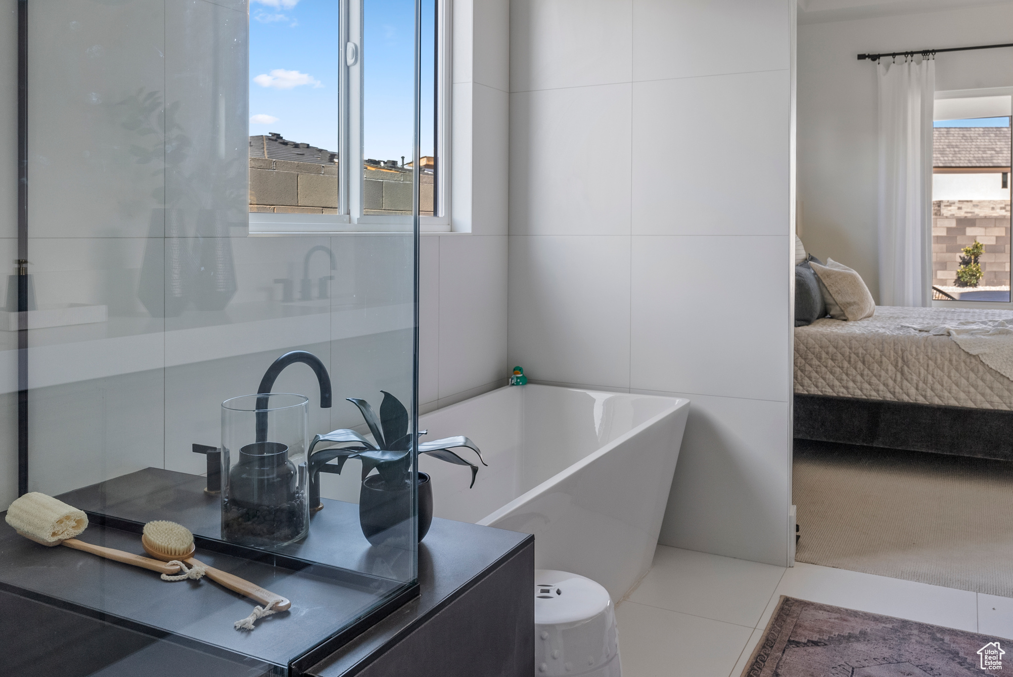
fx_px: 817
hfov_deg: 63.6
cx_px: 506
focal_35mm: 29
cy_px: 338
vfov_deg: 45.0
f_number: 11
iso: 640
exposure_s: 1/8
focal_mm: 29
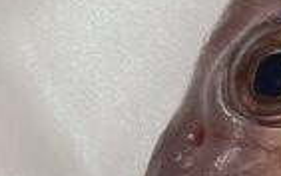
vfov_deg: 7.0
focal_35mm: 187
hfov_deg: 9.3
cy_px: 88
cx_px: 787
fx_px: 1432
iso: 80
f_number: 1.6
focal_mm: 5.96
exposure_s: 1/60
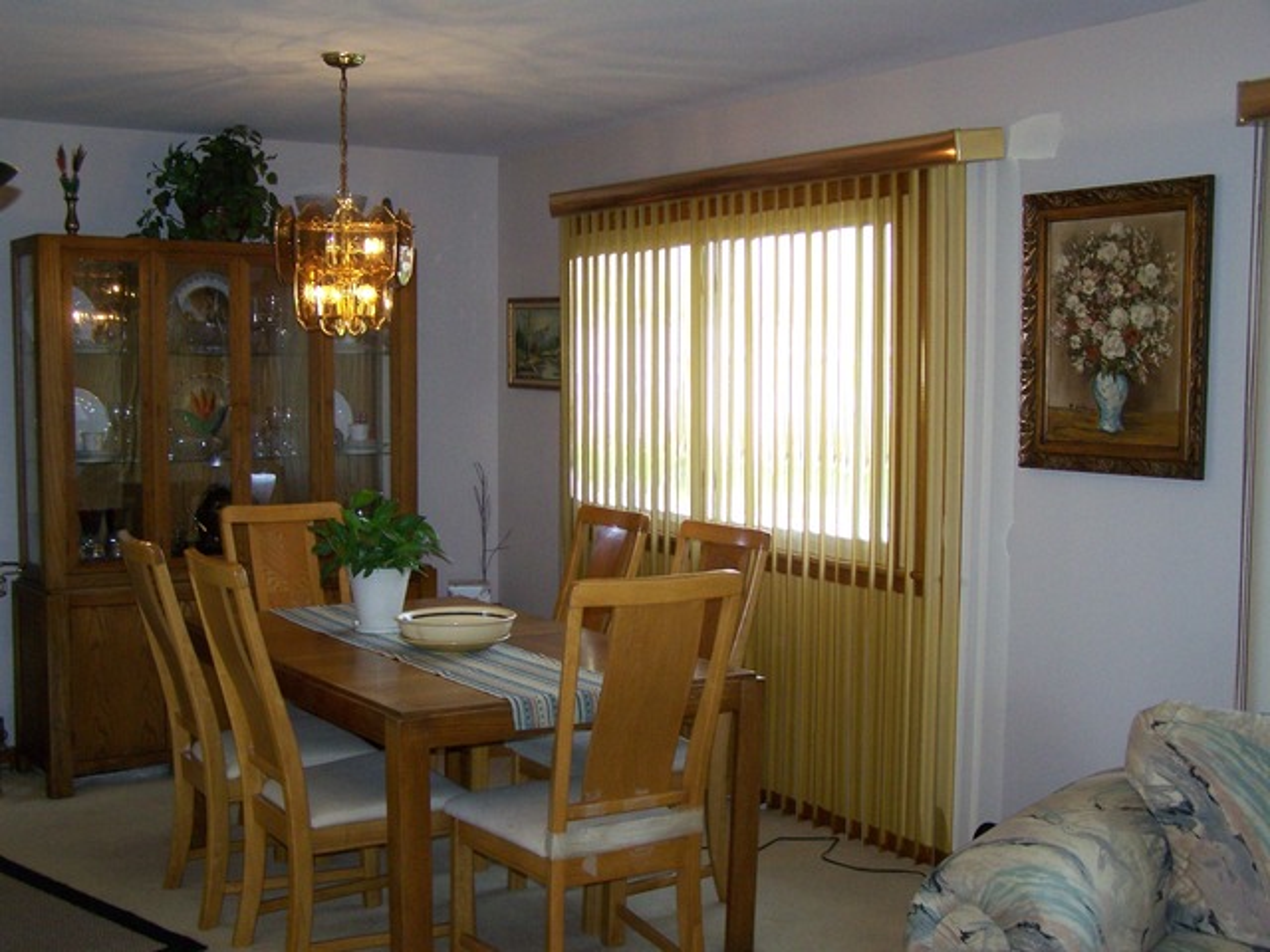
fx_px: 1578
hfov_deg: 43.9
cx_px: 635
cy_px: 476
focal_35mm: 43
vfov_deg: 33.6
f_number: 2.9
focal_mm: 7.1
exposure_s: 1/60
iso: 160
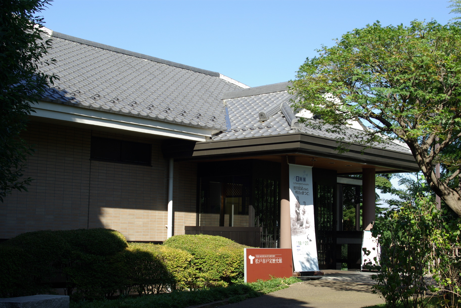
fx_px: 711
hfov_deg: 35.9
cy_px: 154
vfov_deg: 24.4
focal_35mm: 56
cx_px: 230
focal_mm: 37
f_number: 6.7
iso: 100
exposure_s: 1/180
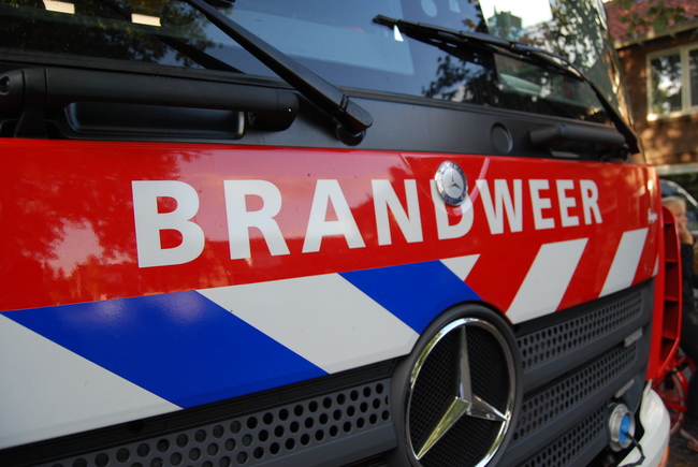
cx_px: 349
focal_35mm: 27
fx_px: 524
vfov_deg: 48.0
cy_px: 234
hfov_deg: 67.3
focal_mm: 18
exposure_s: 1/100
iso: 200
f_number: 5
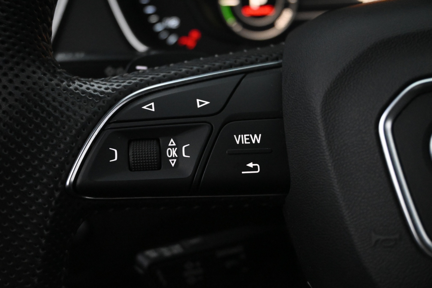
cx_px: 216
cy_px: 144
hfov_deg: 36.9
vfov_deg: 25.1
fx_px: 648
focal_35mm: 54
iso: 7200
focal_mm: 36
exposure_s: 1/60
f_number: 5.3
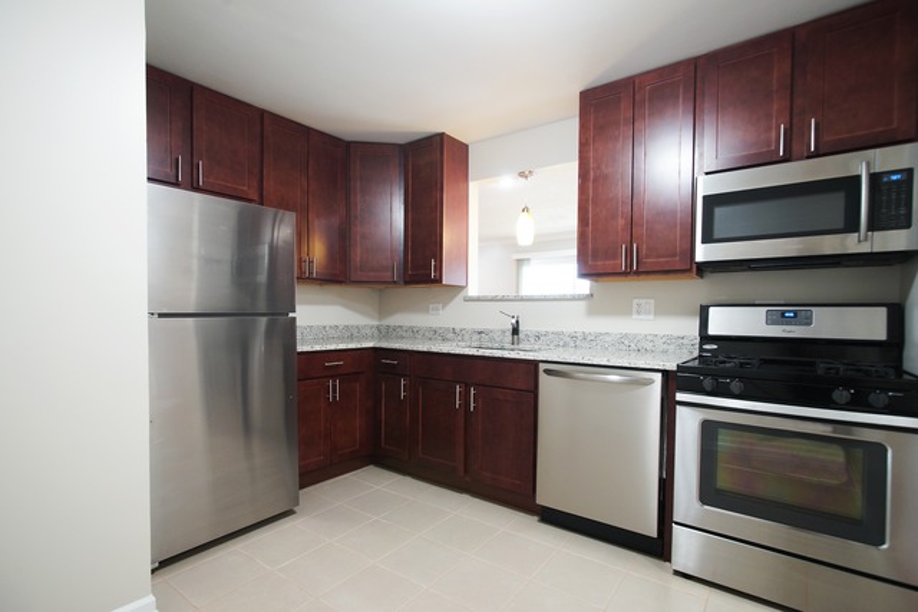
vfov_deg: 70.5
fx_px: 434
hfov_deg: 93.3
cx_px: 459
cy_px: 306
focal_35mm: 17
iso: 500
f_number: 9
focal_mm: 17
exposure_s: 1/4
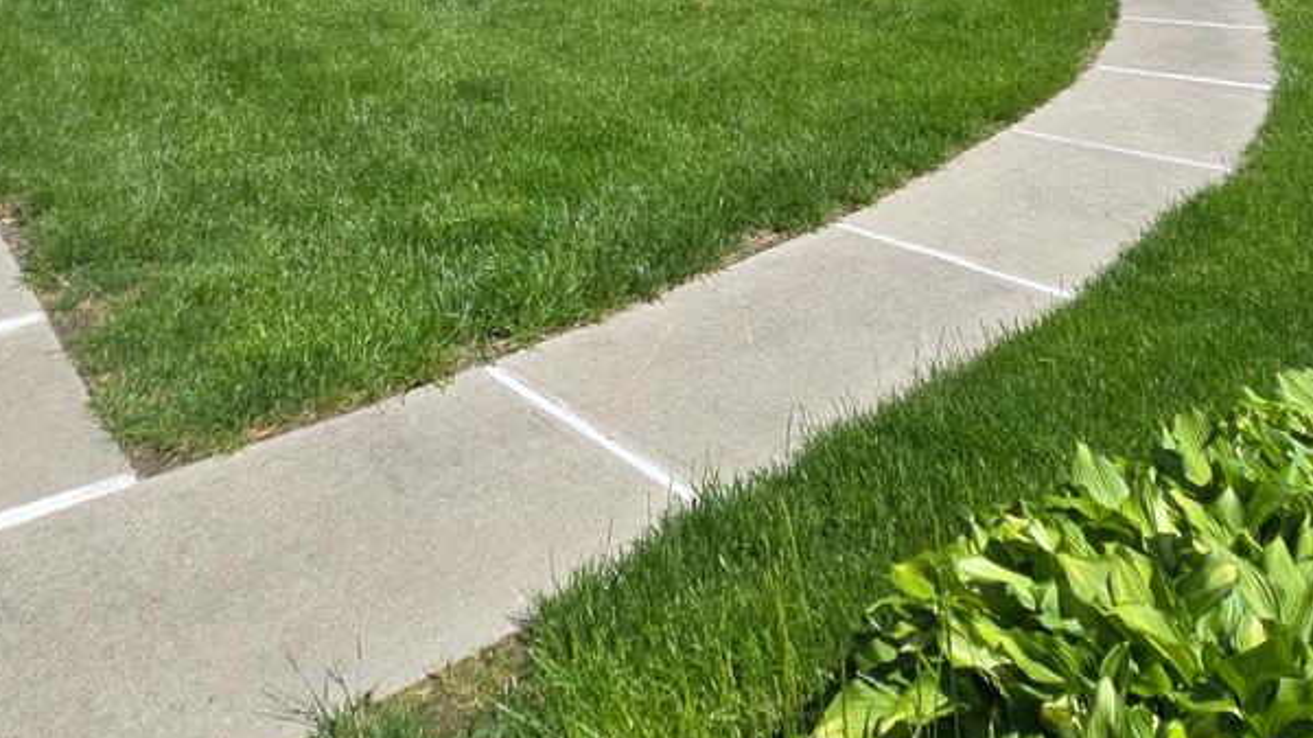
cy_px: -296
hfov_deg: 58.0
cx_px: 685
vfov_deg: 27.1
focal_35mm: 34
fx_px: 1183
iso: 50
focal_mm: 2.2
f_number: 2.2
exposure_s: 1/1819
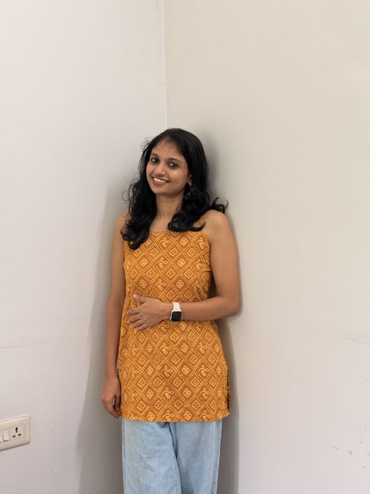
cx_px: 185
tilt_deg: -4.6
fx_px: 684
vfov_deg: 39.7
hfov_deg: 30.3
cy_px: 247
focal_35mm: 48
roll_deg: -0.1
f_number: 1.78
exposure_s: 1/50
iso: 125
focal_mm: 6.76
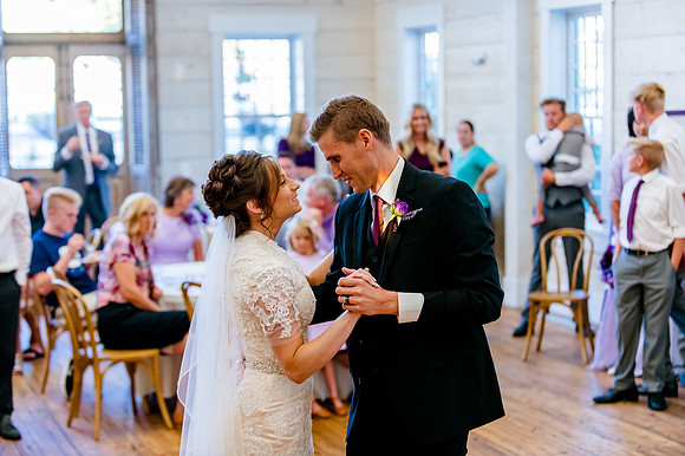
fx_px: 1331
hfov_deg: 28.9
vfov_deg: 19.4
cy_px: 228
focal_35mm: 70
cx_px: 342
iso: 2000
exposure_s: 1/500
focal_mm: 70
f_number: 2.8
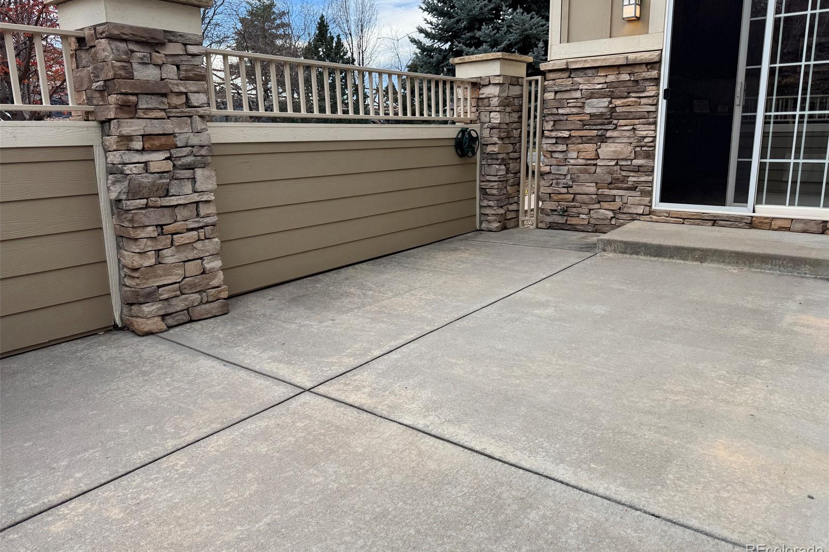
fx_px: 576
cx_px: 414
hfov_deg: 71.5
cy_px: 250
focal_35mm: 25
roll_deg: +0.5
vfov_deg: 51.2
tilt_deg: -12.6
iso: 80
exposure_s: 1/1112
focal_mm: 6.76
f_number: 1.78
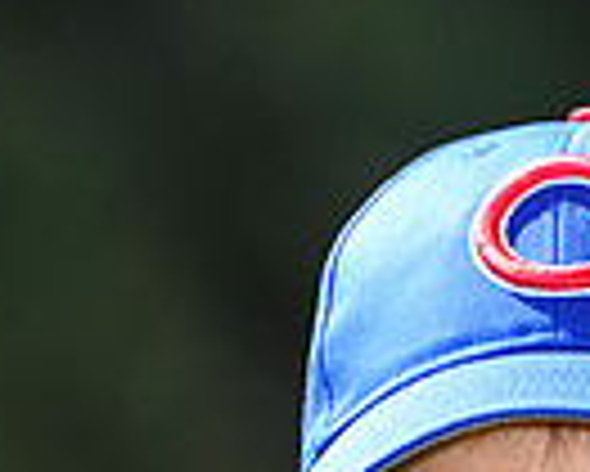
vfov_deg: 1.9
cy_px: 697
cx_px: 590
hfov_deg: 2.3
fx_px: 14469
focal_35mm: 828
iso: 200
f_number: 4.5
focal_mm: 200
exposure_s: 1/640
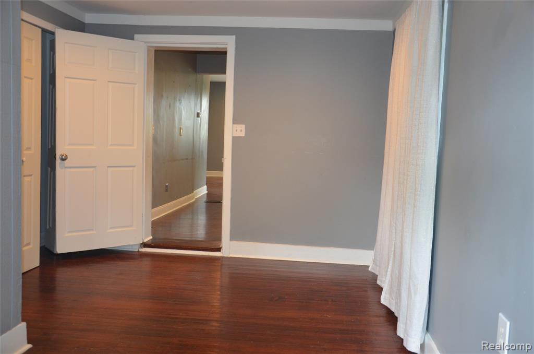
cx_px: 267
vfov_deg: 36.7
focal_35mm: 36
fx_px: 533
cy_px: 177
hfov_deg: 53.2
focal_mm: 24
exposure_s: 1/60
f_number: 3.8
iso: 900
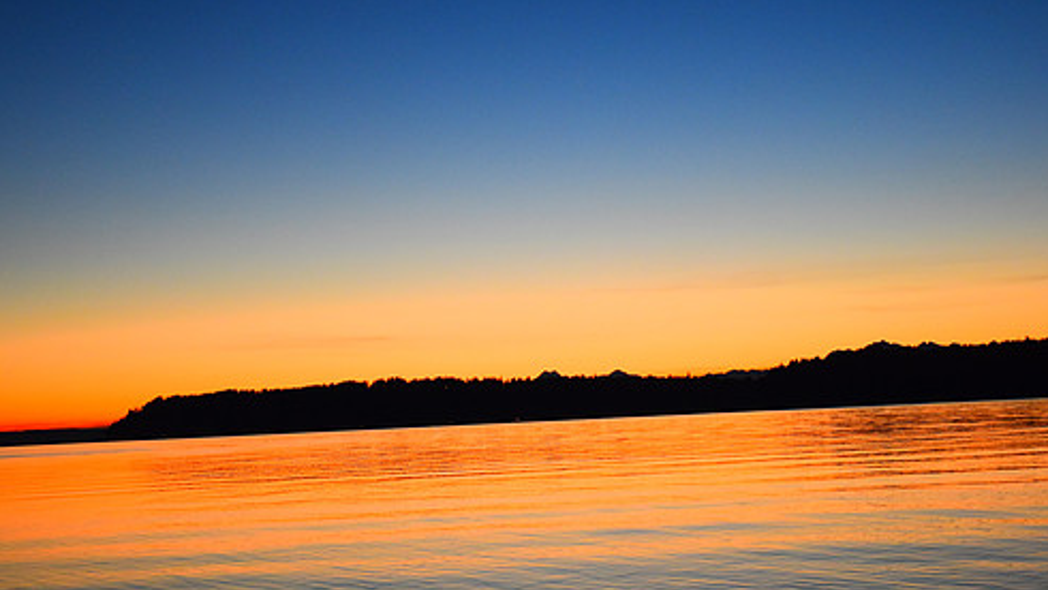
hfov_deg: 31.4
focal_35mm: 67
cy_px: 377
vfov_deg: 18.0
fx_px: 1862
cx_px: 567
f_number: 4.8
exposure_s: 1/60
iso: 1100
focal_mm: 36
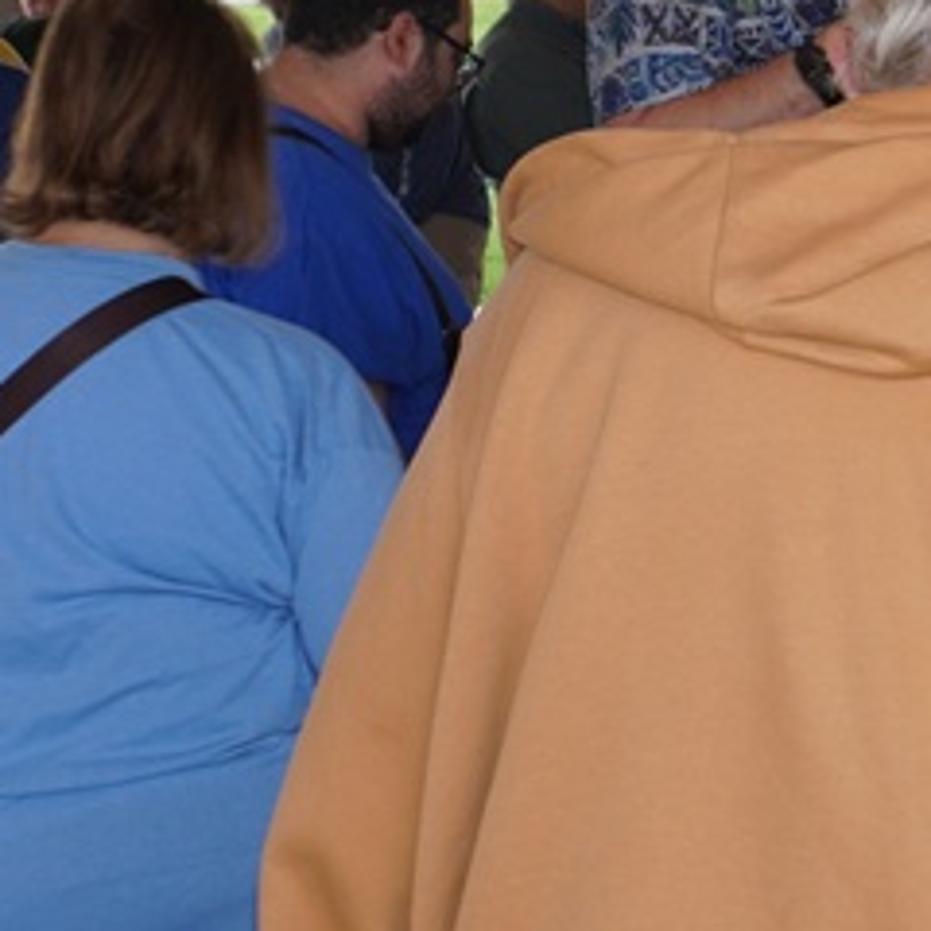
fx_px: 3104
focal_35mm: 102
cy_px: 283
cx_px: 1769
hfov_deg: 14.6
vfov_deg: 17.0
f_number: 4
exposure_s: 1/80
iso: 100
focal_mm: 16
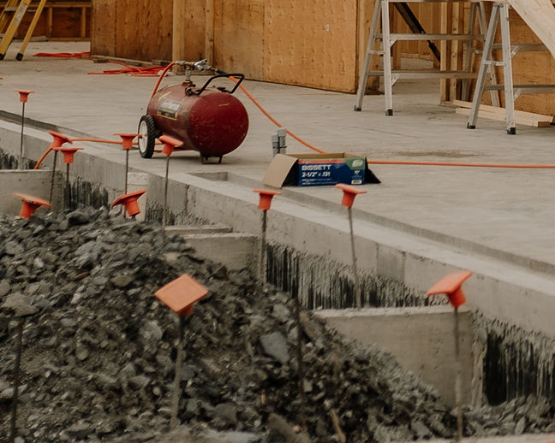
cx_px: 1041
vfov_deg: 7.9
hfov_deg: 9.5
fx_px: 3153
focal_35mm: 192
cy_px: -210
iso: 100
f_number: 2.2
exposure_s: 1/2000
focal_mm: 35
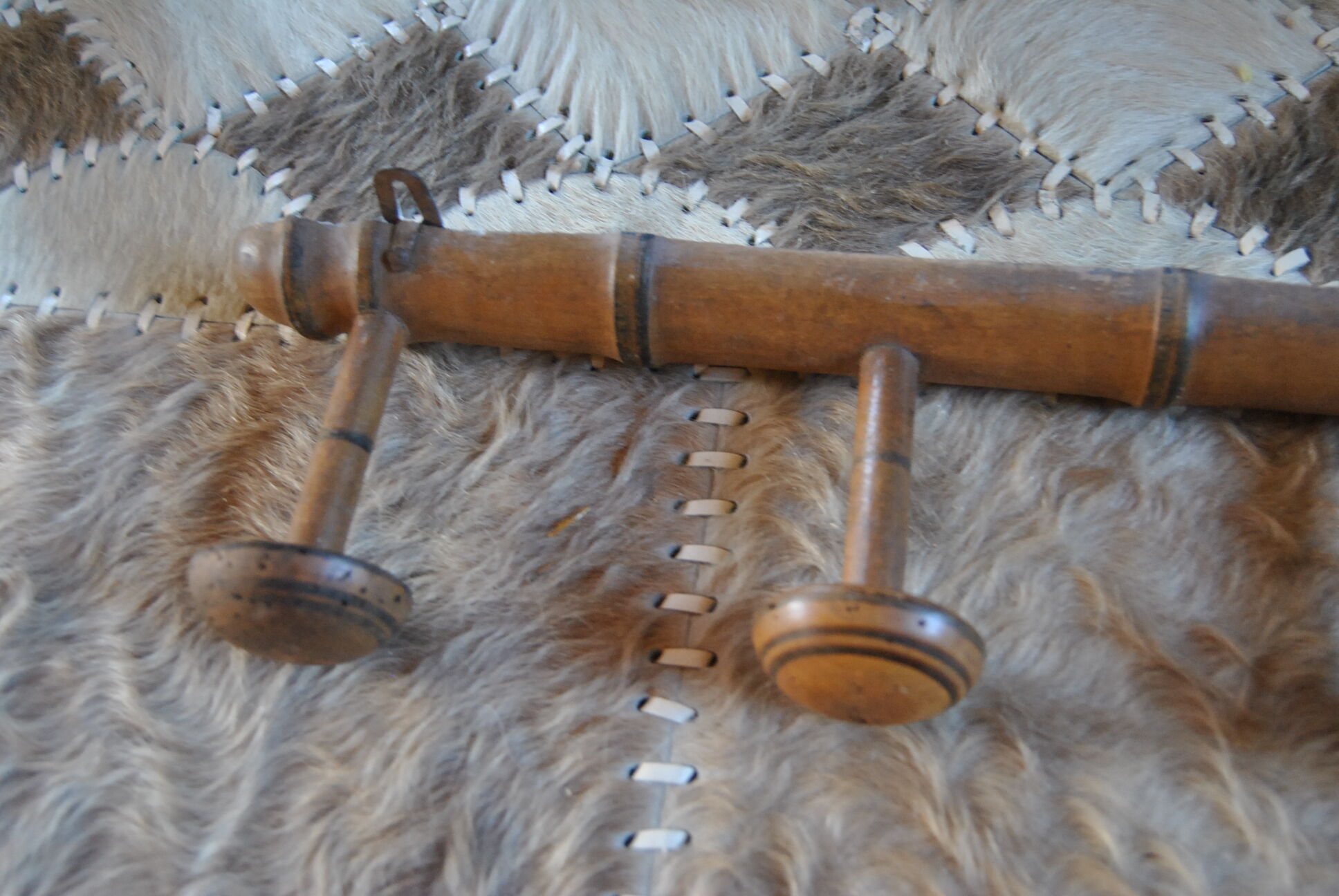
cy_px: 448
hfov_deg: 53.1
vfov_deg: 37.0
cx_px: 670
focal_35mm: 36
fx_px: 1341
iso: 720
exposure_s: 1/30
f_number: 3.8
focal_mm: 24
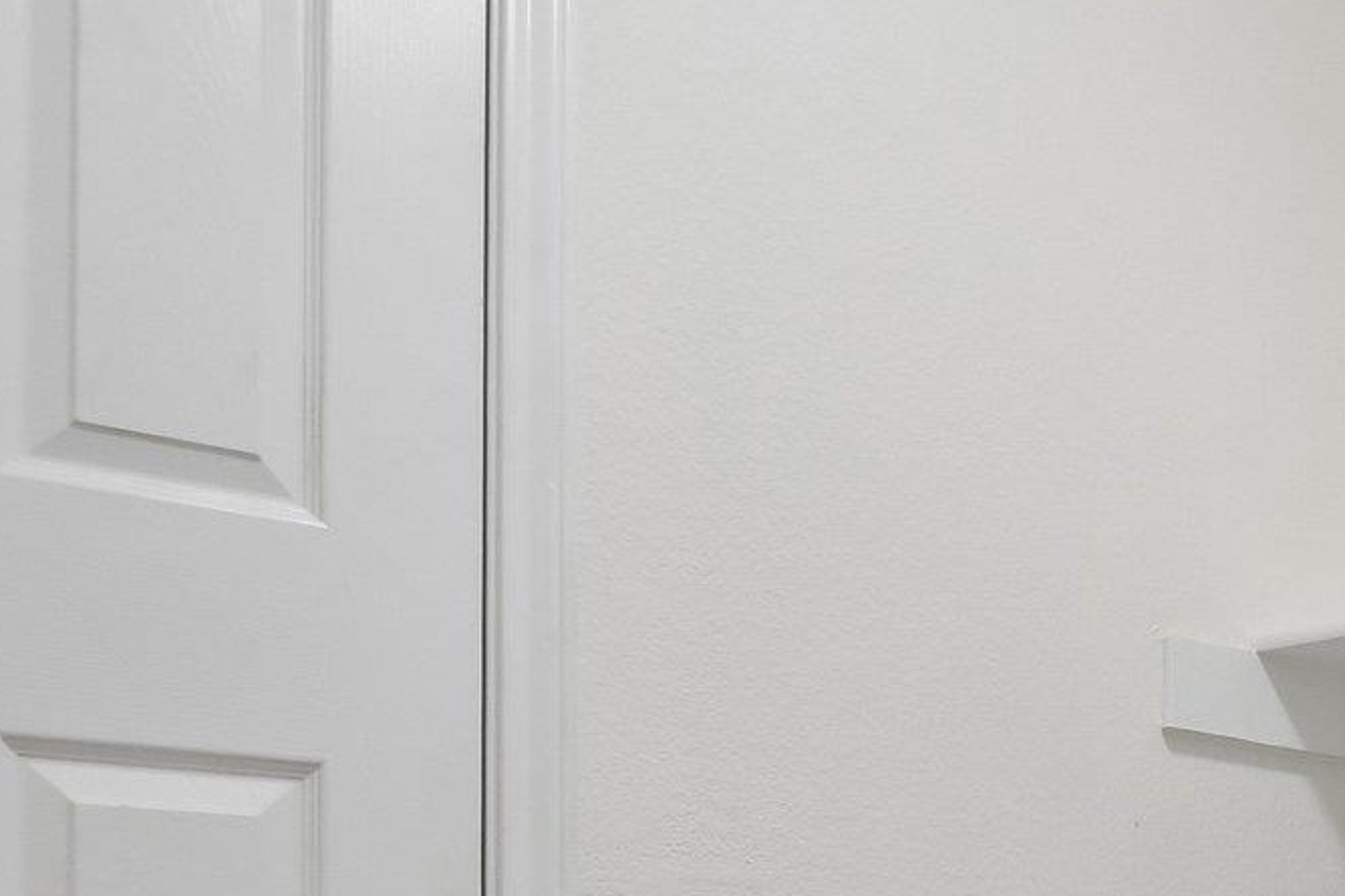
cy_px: 867
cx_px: 1452
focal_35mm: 46
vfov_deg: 27.7
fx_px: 1718
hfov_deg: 36.6
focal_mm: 10
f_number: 8
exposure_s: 1/30
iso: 400
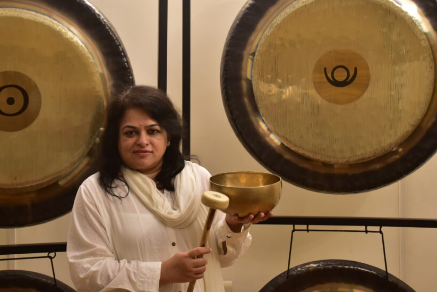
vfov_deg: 24.1
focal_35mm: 56
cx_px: 179
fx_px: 680
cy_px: 111
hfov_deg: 35.5
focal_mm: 30
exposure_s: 1/13
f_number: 4
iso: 500
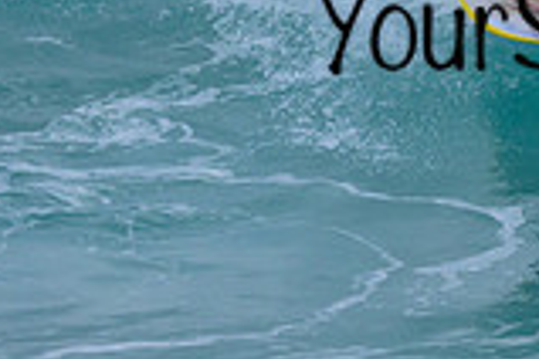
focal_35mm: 3786
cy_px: -3
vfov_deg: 0.4
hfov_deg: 0.5
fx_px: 56680
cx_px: 467
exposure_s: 1/2000
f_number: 6.3
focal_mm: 800
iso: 640
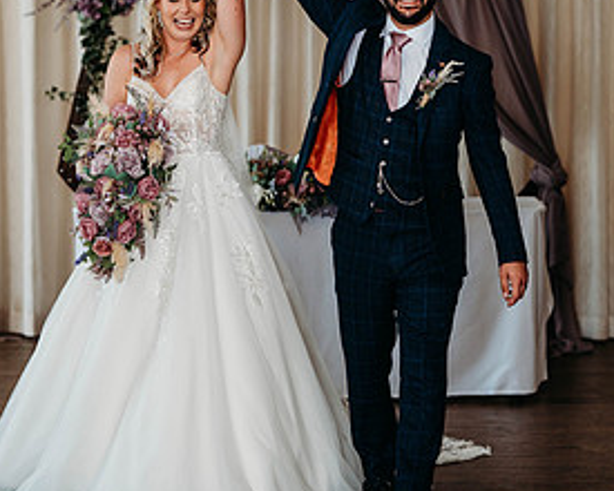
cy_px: 254
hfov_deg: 11.5
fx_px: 3053
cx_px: 306
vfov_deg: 9.2
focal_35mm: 168
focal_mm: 85
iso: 450
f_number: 2.5
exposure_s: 1/200
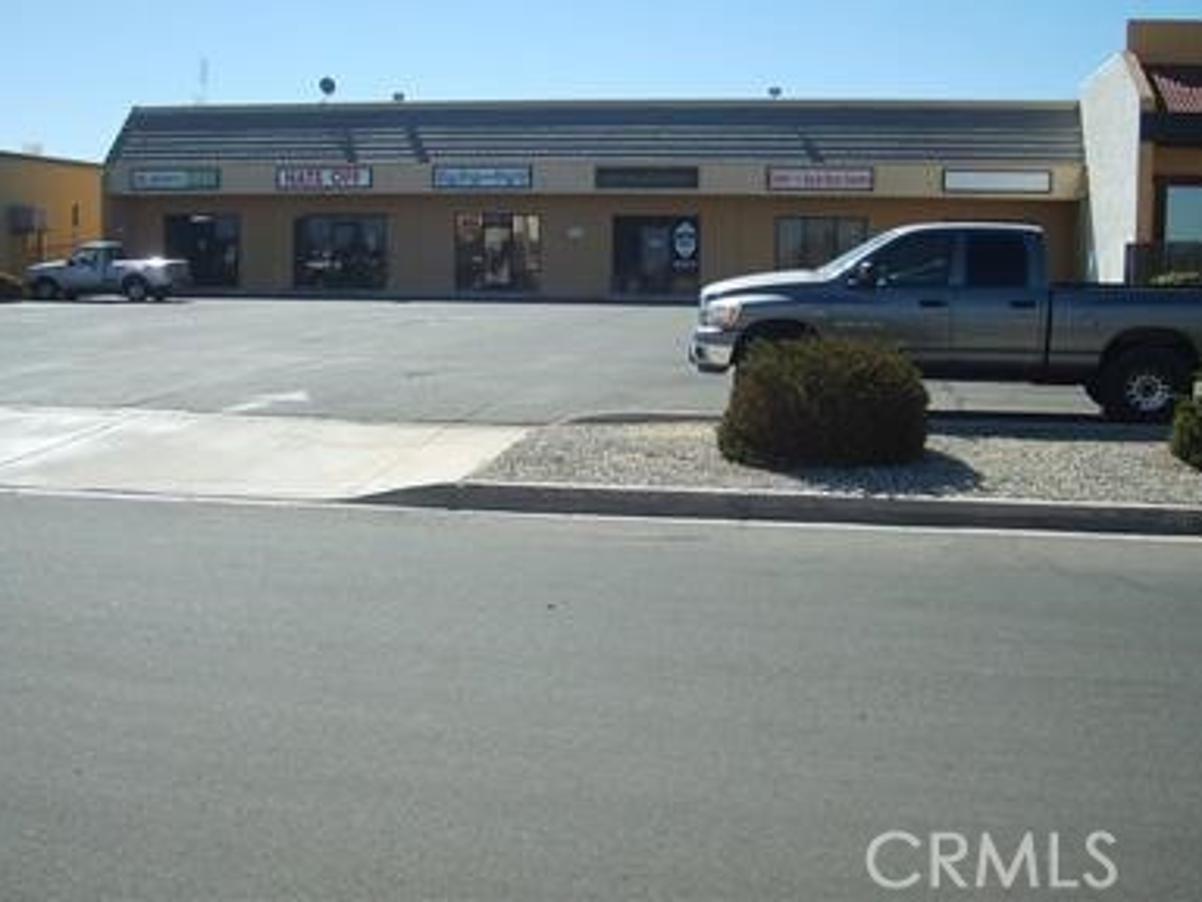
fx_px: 1424
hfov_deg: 45.8
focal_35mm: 41
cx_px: 576
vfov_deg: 35.1
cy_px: 377
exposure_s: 1/250
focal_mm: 5.8
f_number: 7.1
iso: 50
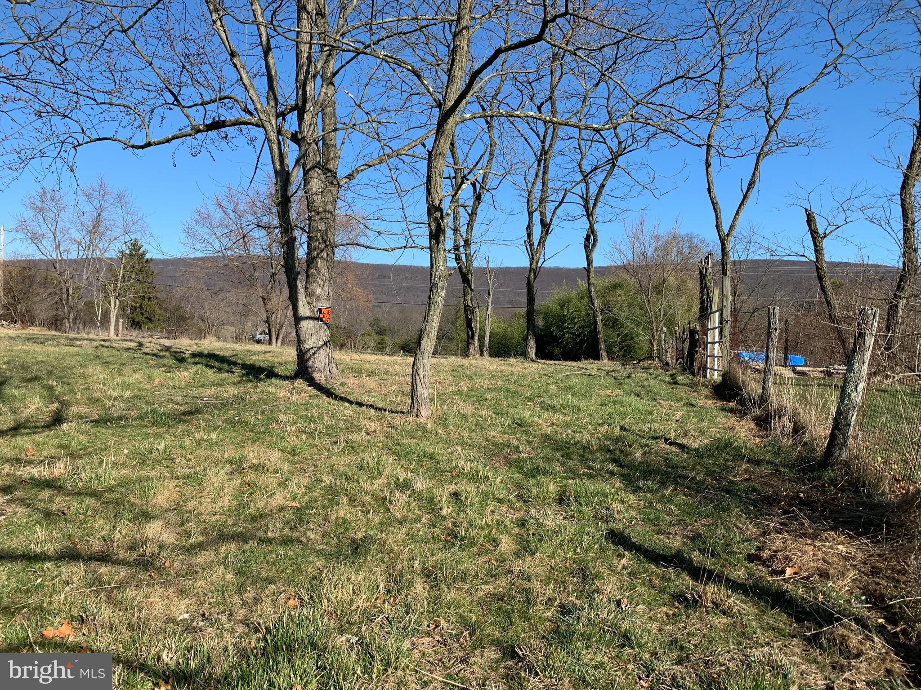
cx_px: 460
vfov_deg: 53.1
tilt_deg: +0.7
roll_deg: -2.2
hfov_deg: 67.3
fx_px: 692
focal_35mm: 26
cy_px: 345
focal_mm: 4.25
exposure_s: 1/1661
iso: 25
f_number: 1.8
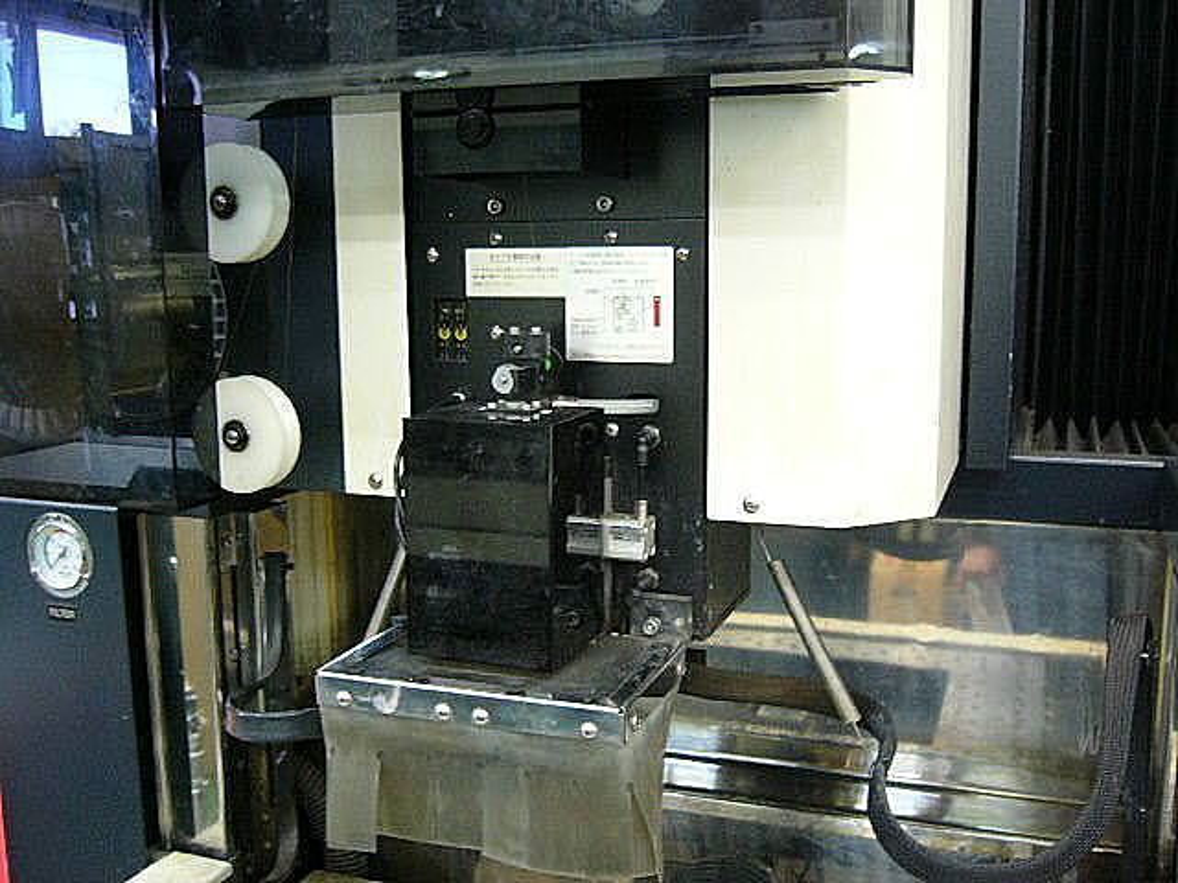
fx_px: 1191
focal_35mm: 35
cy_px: 442
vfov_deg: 40.7
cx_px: 589
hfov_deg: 52.6
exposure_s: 1/10
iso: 200
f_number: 2.8
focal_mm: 5.8
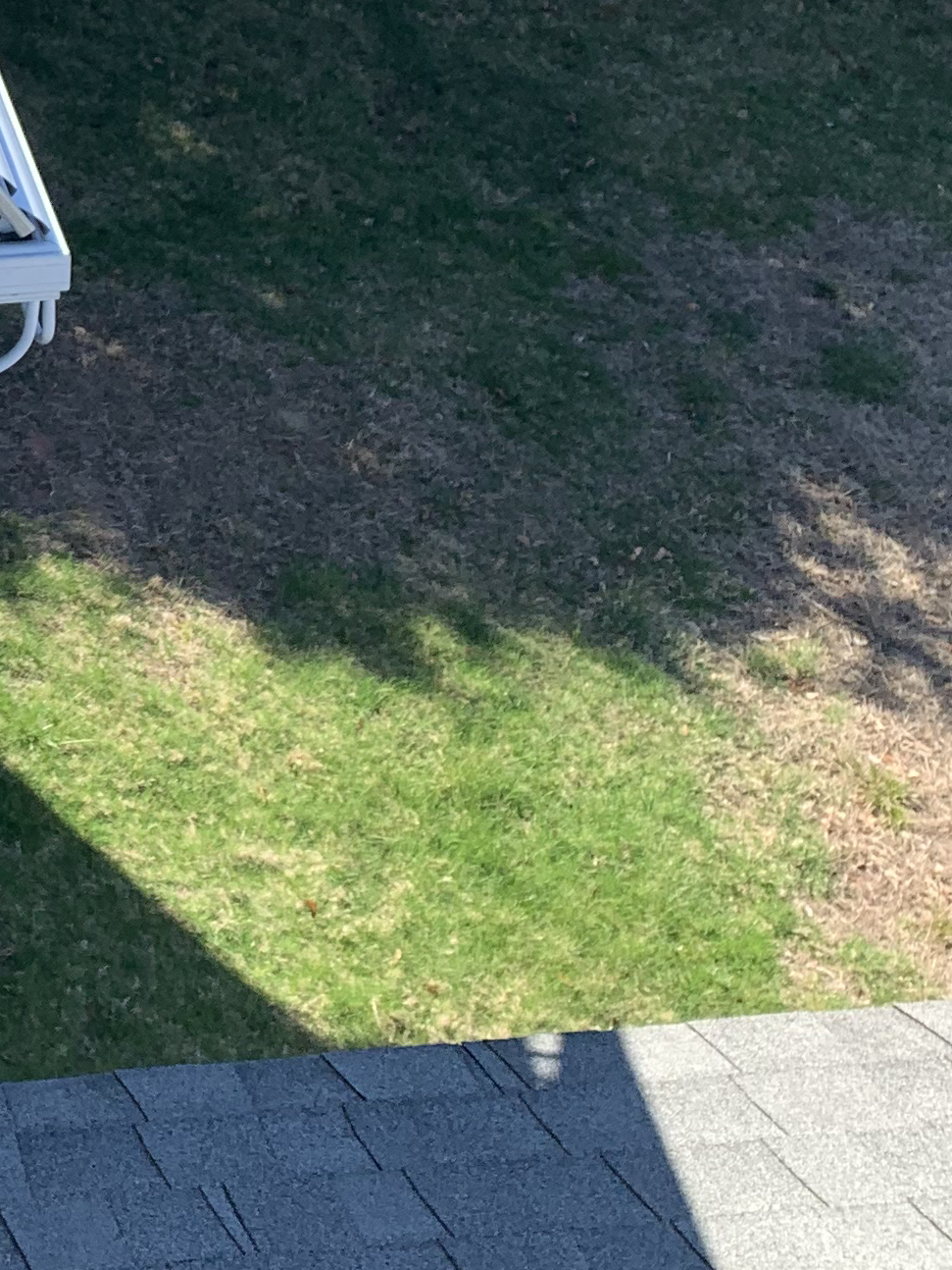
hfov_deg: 17.0
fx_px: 2969
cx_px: -334
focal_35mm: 81
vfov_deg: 23.3
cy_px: 65
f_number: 1.8
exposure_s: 1/732
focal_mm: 4.25
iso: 25
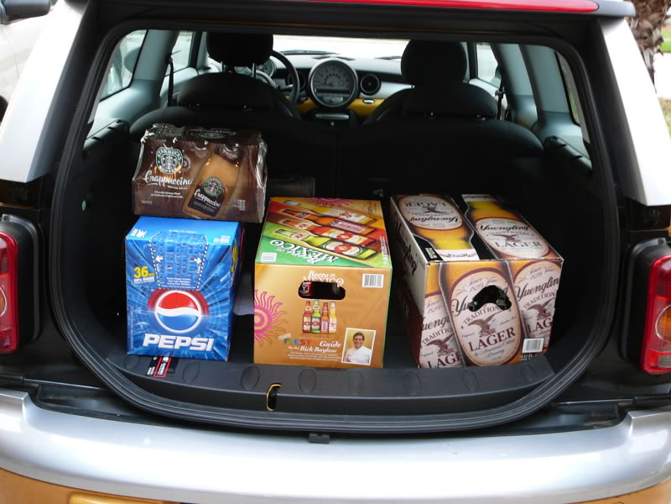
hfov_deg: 49.0
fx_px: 737
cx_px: 336
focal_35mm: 38
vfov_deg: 37.7
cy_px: 252
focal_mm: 5.6
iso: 80
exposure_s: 1/4
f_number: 3
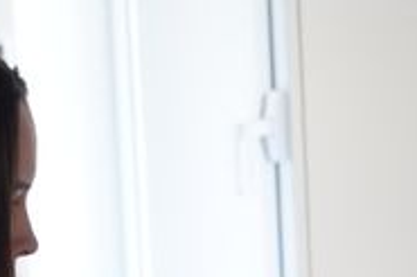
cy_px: 504
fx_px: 2141
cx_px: 179
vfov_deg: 7.2
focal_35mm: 185
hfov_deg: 11.1
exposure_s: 1/320
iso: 4000
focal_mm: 49
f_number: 4.5
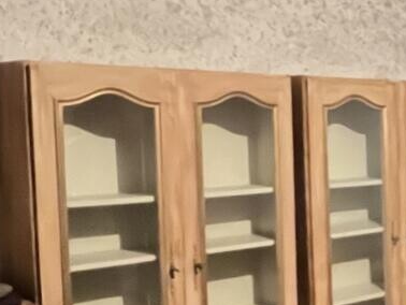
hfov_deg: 23.5
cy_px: 199
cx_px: 610
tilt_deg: -6.0
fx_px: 775
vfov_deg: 22.2
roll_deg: +0.0
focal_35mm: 66
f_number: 1.8
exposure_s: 1/17
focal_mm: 1.57
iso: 2500
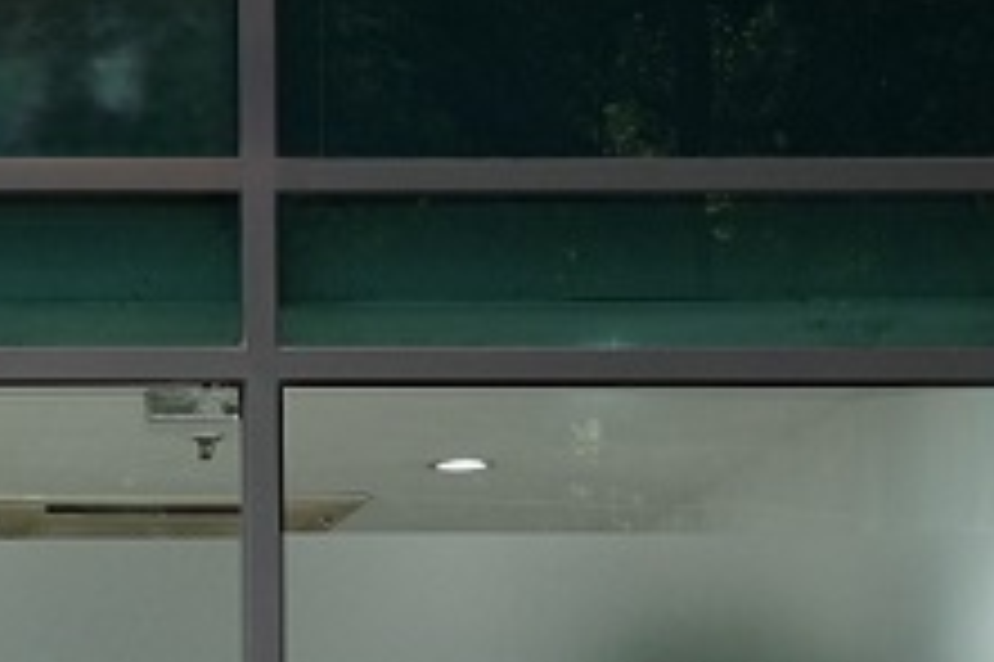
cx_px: -387
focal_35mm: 176
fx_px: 4857
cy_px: 883
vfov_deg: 7.7
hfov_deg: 11.3
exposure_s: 1/200
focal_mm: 34.4
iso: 500
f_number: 7.1
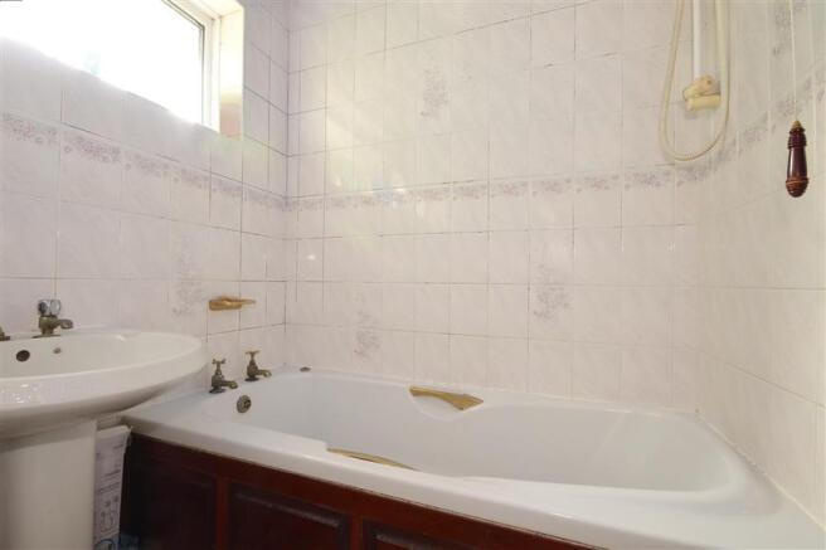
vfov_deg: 77.3
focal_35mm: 15
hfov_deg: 100.4
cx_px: 413
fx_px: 344
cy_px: 275
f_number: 11
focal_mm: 10
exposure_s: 4
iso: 200
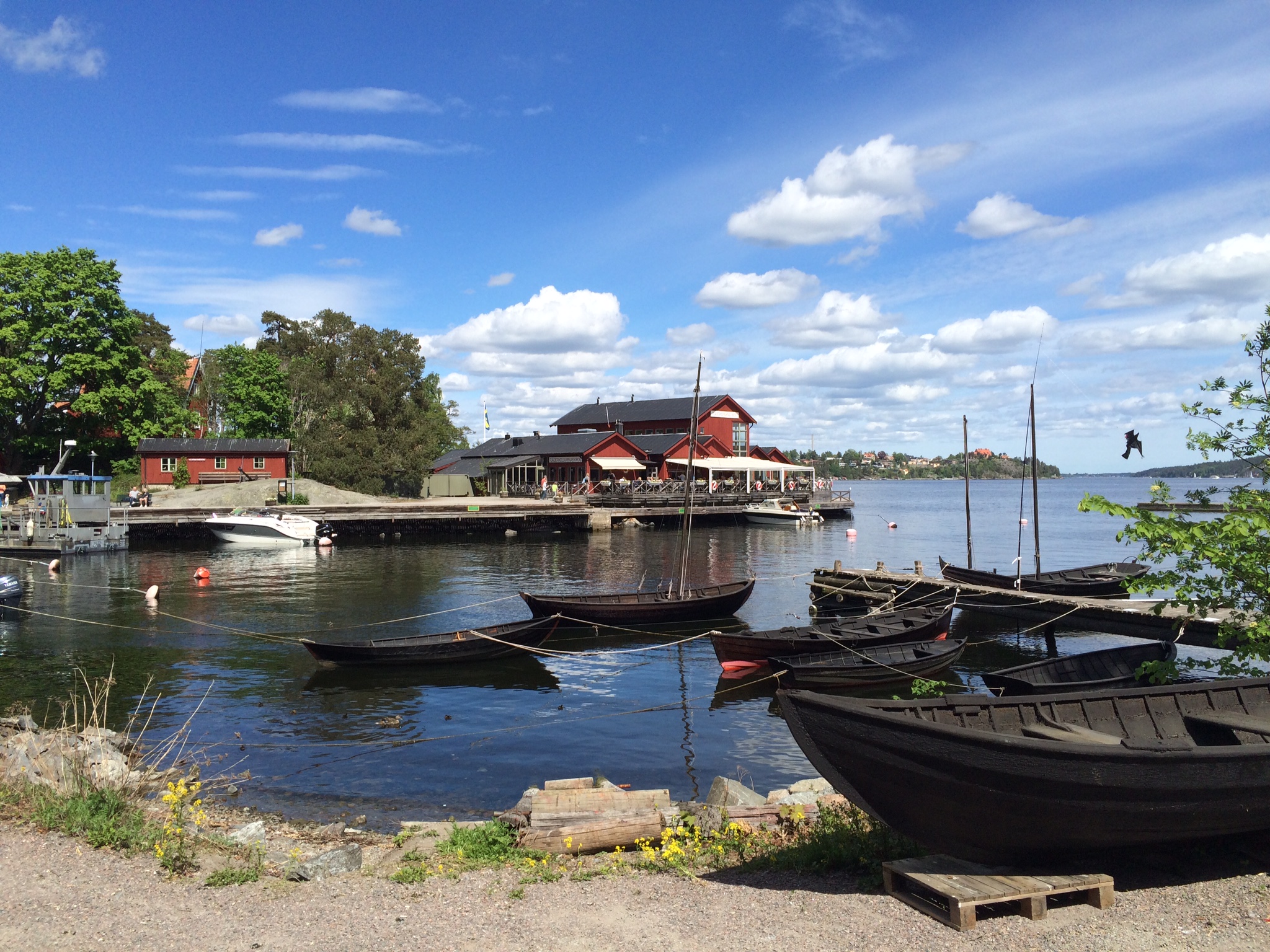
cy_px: 476
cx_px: 635
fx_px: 1064
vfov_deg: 48.2
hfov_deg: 61.7
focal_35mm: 29
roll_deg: +0.3
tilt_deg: +0.5
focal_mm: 4.15
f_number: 2.2
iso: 32
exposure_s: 1/2564
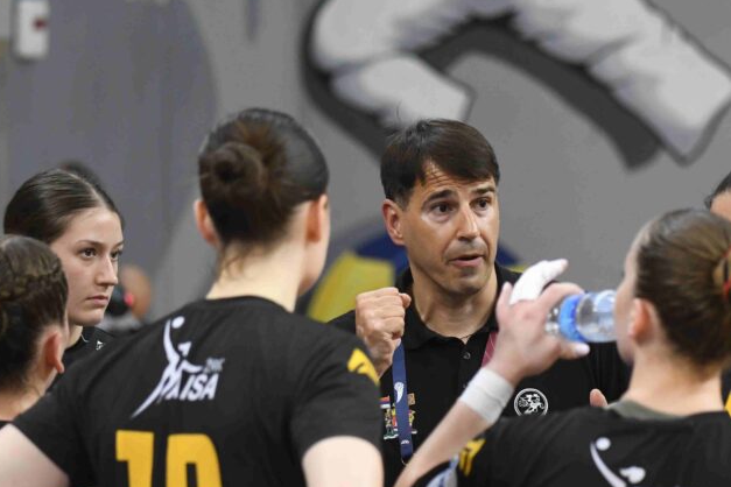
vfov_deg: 4.7
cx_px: 477
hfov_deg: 7.0
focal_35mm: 295
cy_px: 276
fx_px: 5984
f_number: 4
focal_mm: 135
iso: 3200
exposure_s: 1/500
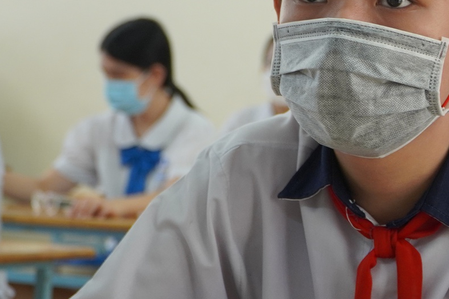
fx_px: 1808
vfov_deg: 9.5
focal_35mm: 145
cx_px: 524
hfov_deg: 13.8
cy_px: 99
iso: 640
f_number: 4
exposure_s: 1/160
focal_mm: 38
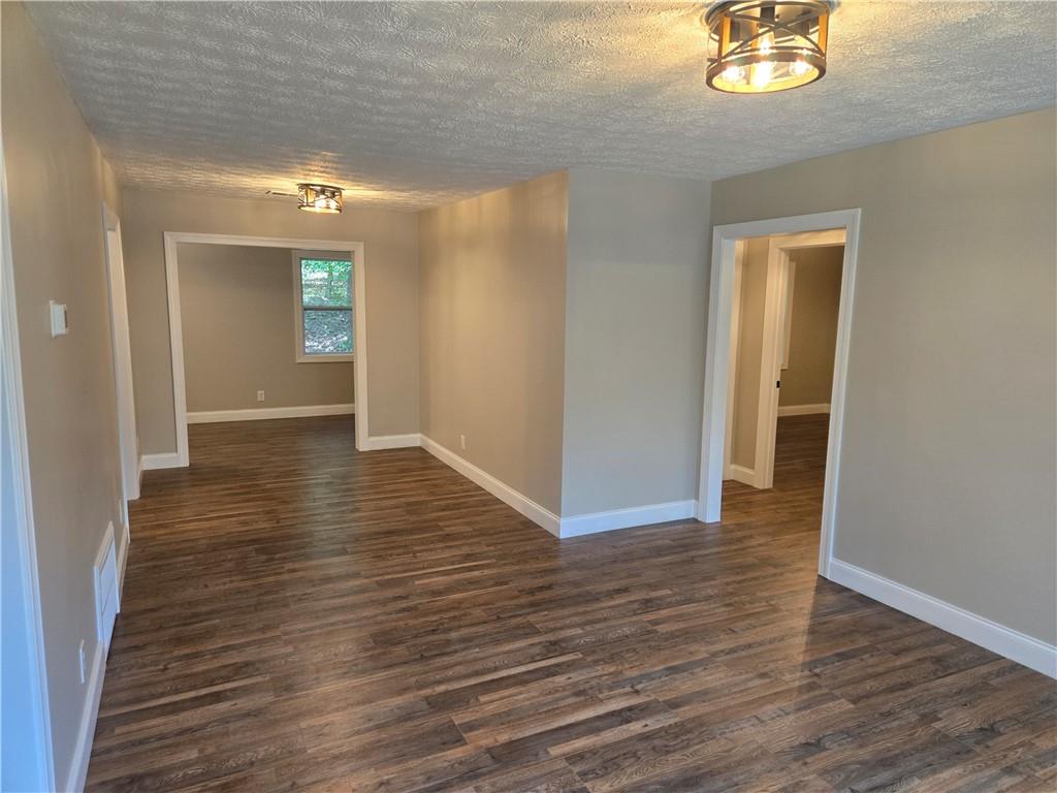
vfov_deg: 58.9
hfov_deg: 73.9
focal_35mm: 23
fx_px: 702
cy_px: 396
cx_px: 528
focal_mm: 5.4
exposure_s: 1/120
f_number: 1.8
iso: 125
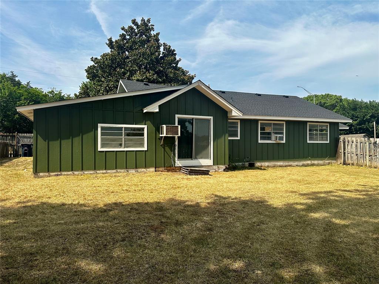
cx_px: 190
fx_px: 263
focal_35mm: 24
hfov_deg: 71.6
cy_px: 142
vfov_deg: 56.8
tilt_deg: +2.1
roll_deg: +0.3
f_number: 1.78
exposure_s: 1/3472
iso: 80
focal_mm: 6.86
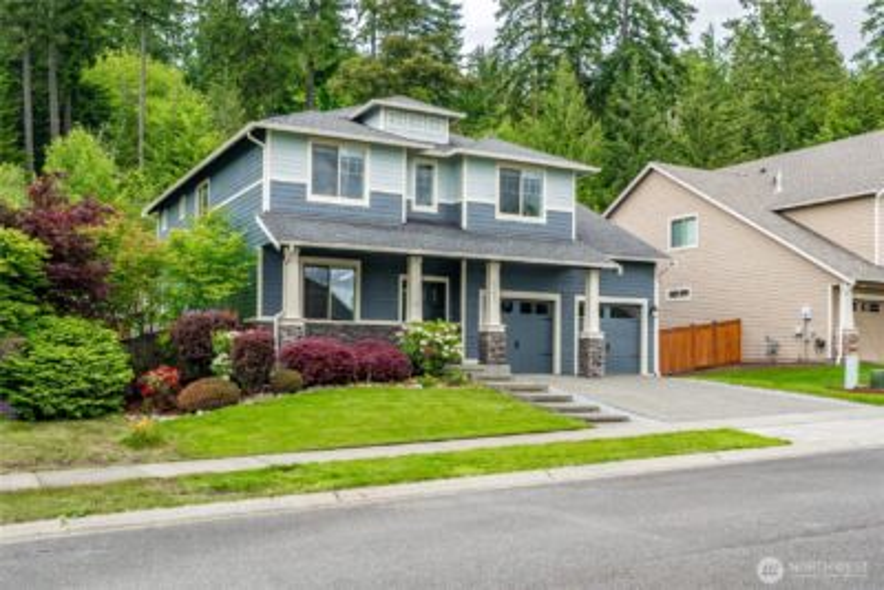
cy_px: 295
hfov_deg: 73.7
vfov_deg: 53.2
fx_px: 590
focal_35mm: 24
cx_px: 442
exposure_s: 1/50
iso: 100
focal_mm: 24
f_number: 7.1
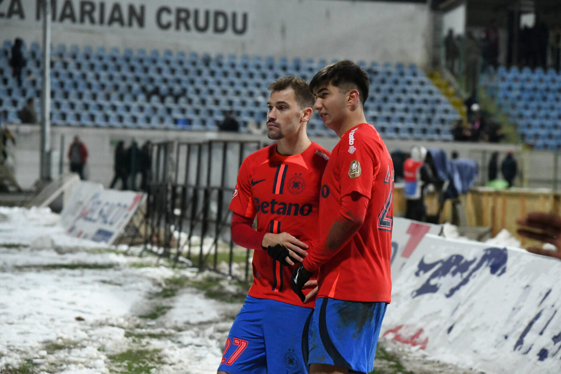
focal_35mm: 145
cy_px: 187
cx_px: 280
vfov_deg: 9.5
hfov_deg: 14.2
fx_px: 2259
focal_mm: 145
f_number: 5.6
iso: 20000
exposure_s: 1/800
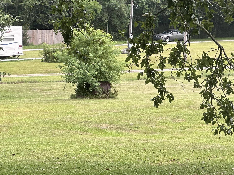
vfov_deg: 9.8
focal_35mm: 152
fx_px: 1028
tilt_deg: -0.8
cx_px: 148
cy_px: 68
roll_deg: +0.5
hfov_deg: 13.0
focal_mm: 9
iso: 50
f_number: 2.8
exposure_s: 1/99
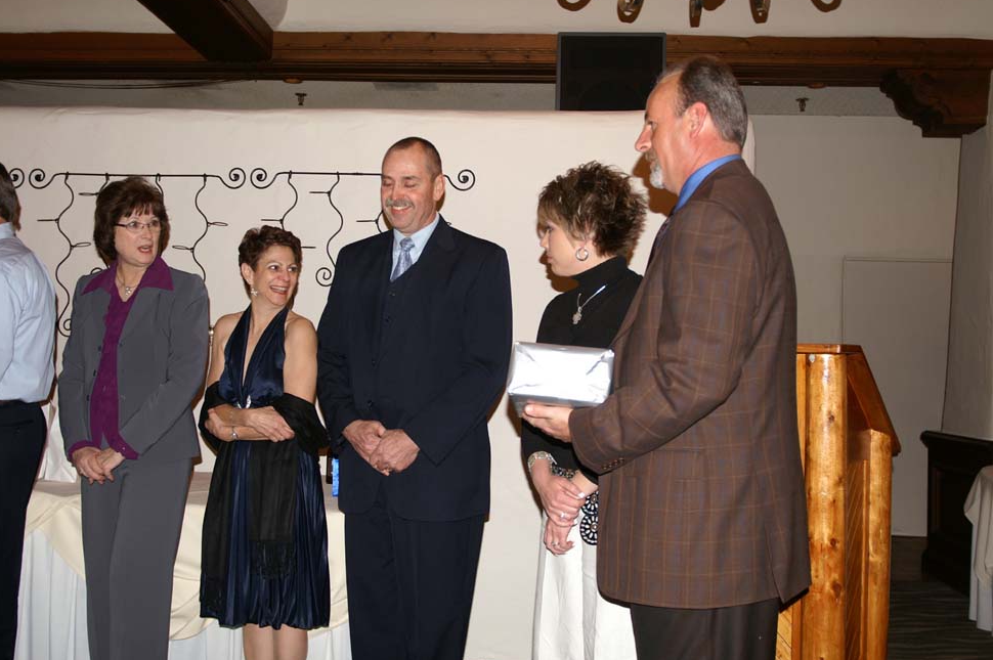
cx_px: 470
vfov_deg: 35.0
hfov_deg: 50.7
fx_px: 1047
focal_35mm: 38
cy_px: 317
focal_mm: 24
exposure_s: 1/60
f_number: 3.5
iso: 200
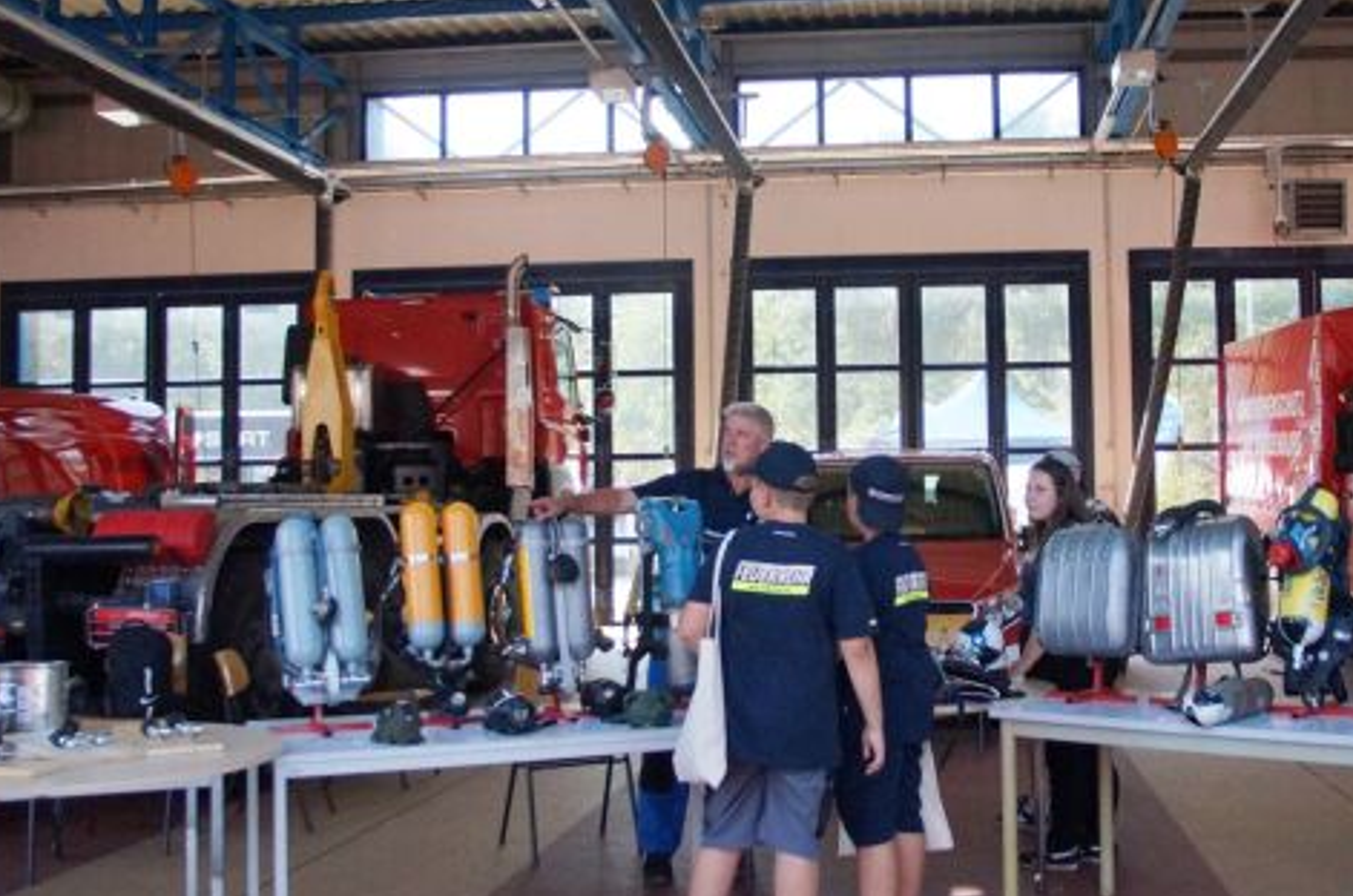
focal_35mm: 39
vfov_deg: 34.0
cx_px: 845
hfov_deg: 49.2
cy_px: 412
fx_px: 1463
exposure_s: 1/2000
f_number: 4
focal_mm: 18
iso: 1600
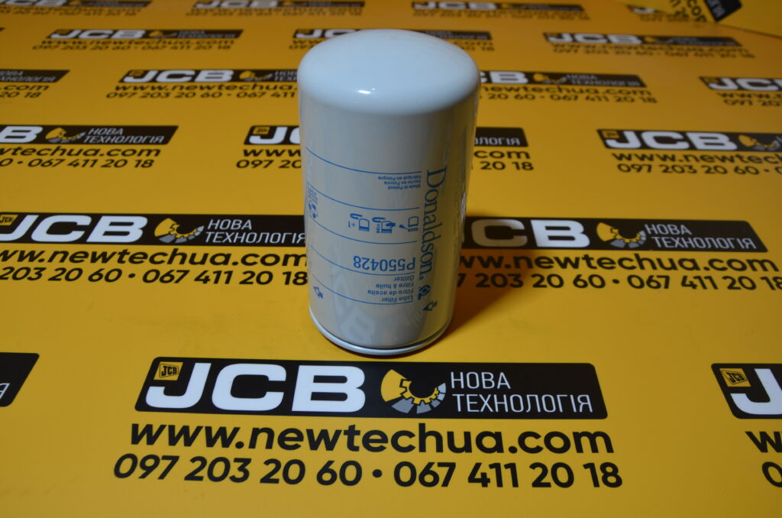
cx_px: 391
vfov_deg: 41.5
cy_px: 259
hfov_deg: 59.6
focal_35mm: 32
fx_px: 683
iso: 200
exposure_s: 1/60
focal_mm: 21
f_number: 5.6
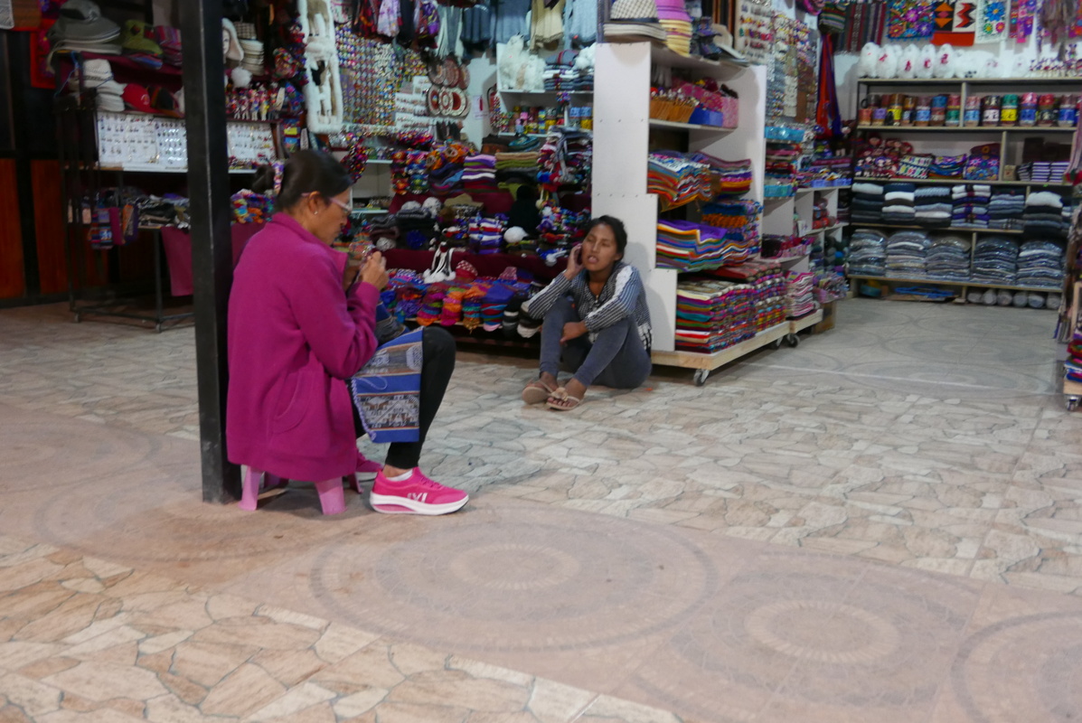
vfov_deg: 37.9
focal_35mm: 35
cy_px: 362
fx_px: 1053
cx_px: 541
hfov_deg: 54.4
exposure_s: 1/60
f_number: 2.3
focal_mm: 15.9
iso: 1600
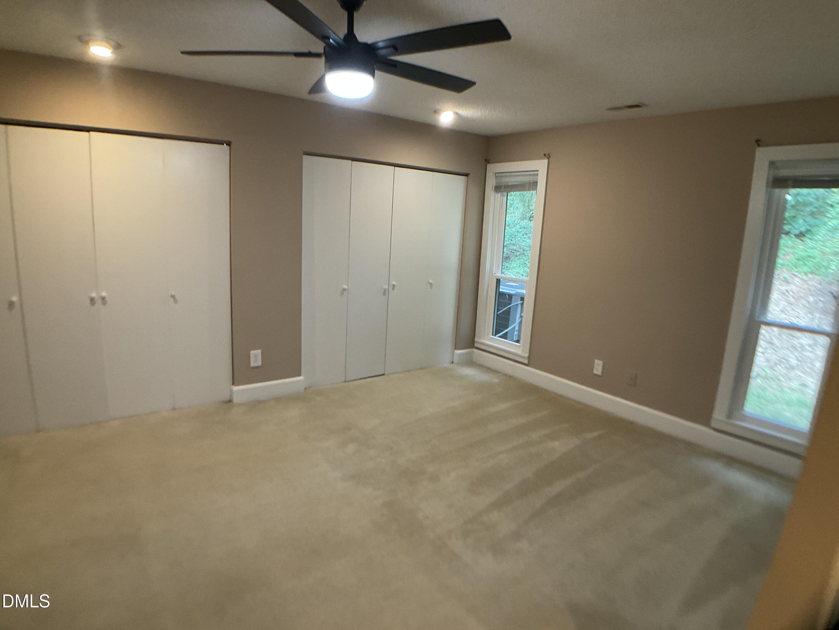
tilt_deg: -11.5
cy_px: 315
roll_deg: -2.7
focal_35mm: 29
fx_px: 703
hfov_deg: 61.7
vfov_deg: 48.2
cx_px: 420
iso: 160
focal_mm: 3
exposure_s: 1/60
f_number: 1.8
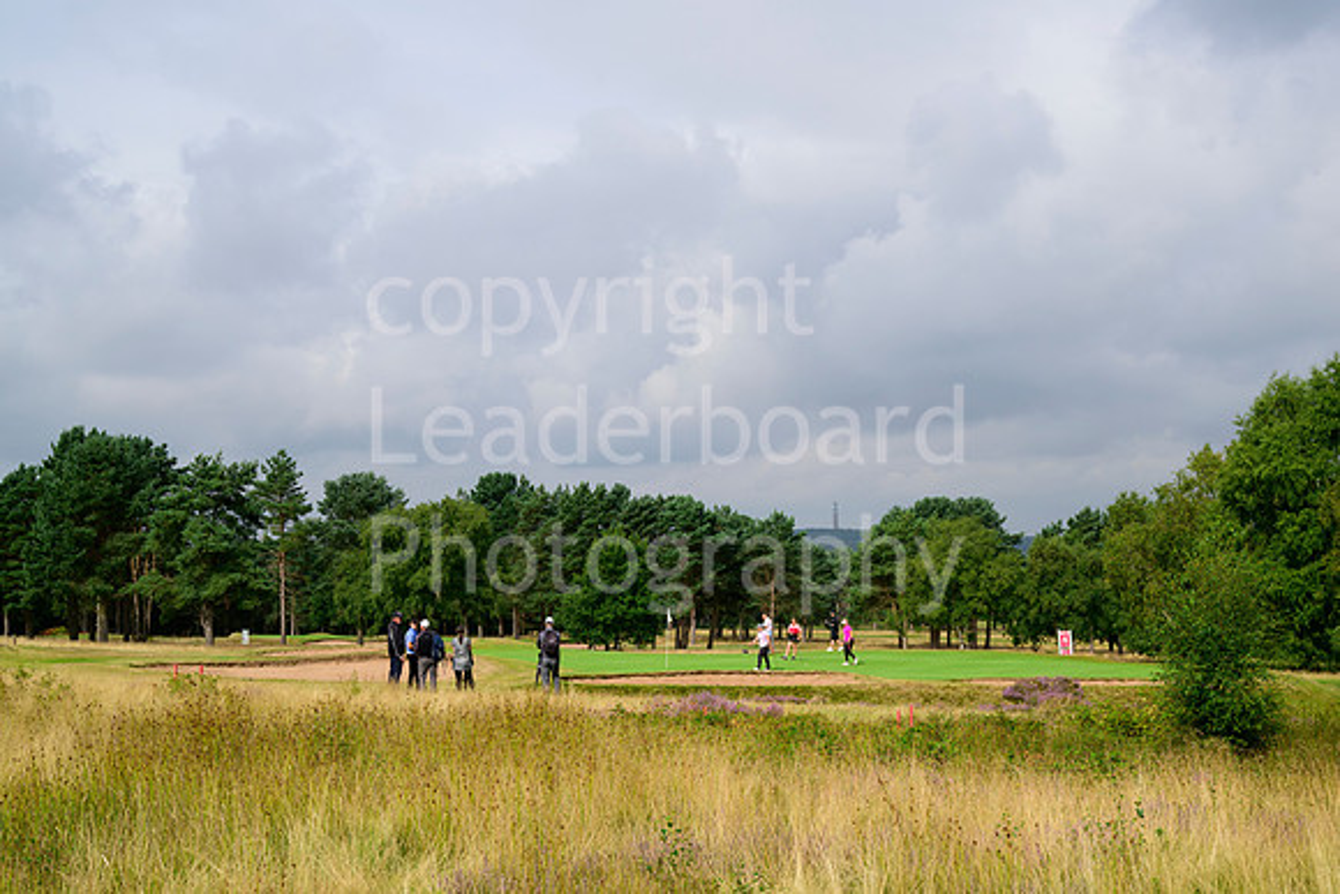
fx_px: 1638
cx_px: 670
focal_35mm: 44
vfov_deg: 30.5
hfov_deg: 44.5
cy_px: 447
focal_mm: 44
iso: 80
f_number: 5.6
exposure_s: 1/500
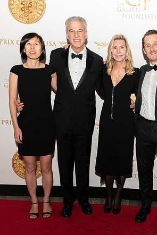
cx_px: 121
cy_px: 119
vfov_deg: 44.5
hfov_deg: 30.0
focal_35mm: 44
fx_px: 288
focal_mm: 28
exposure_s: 1/125
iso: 1250
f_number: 8
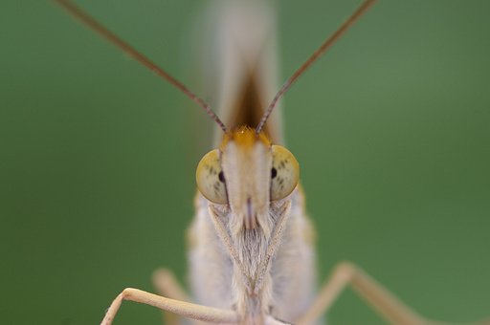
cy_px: 162
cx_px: 245
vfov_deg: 10.1
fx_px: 1835
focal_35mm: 135
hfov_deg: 15.2
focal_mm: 90
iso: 400
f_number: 4.5
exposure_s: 1/200
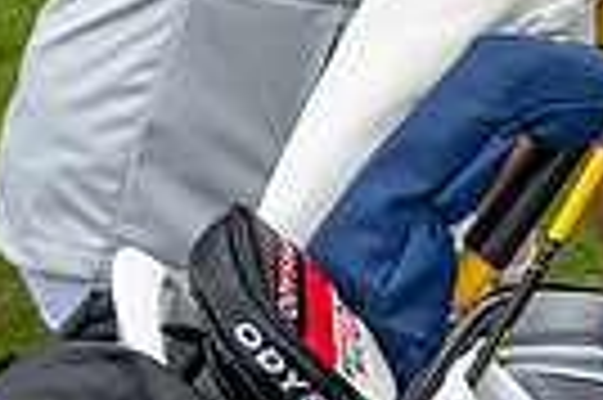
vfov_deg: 11.8
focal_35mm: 104
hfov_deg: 18.2
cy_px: -380
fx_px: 1740
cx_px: 810
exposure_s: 1/250
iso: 2000
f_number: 4.5
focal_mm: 24
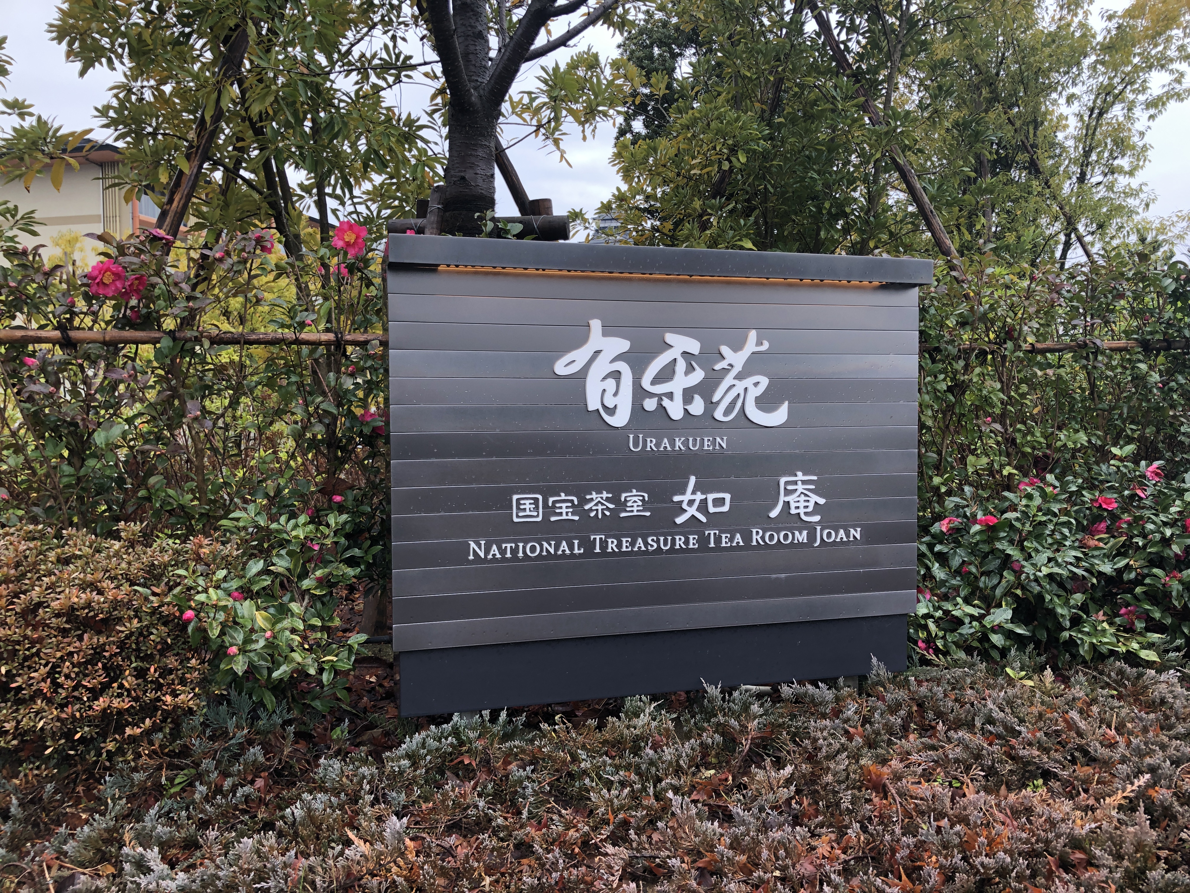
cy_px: 446
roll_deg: +0.4
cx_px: 595
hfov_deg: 63.4
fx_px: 963
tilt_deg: -3.9
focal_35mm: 28
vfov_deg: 49.7
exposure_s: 1/120
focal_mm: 3.99
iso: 32
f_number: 1.8
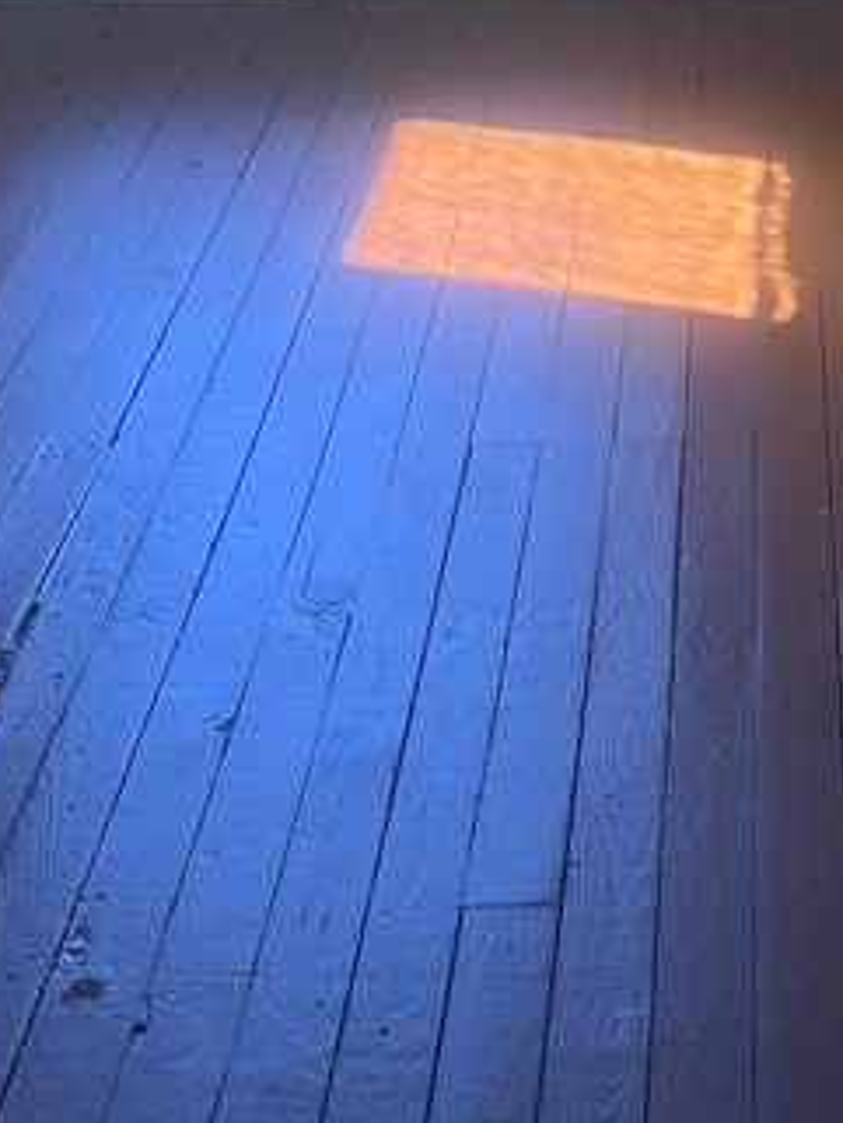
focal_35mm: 83
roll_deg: +0.5
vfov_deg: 20.0
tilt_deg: -1.5
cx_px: 791
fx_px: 2693
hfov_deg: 17.5
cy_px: -605
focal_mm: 5.7
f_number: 1.5
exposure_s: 1/133
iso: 40
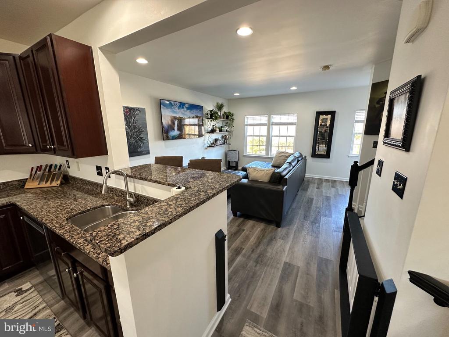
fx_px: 182
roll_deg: +1.7
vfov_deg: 85.7
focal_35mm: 14
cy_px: 168
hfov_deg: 102.1
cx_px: 224
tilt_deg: -12.0
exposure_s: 1/60
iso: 160
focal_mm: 2.22
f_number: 2.2
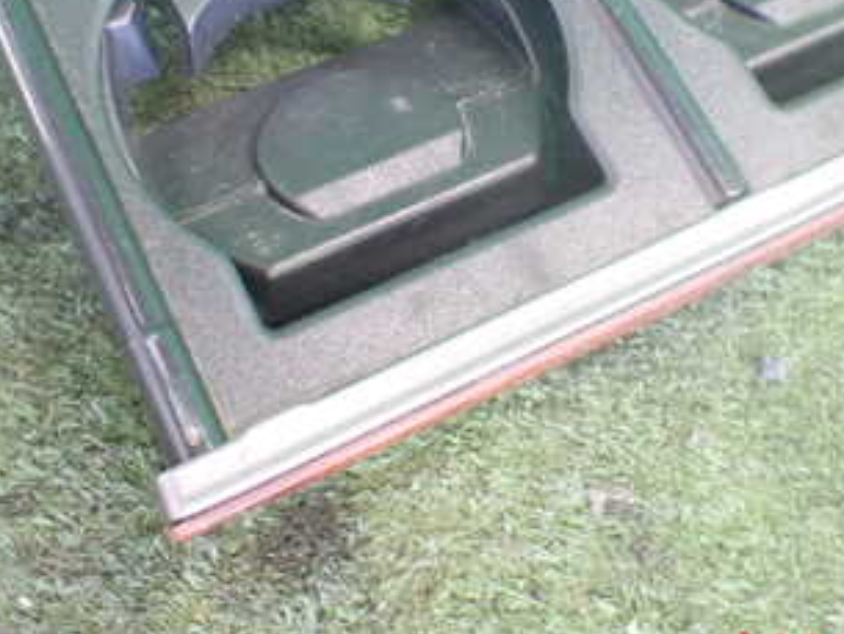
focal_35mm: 59
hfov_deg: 32.5
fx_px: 1439
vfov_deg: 24.2
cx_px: 534
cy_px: 72
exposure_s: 1/30
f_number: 2.3
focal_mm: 5.4
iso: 800
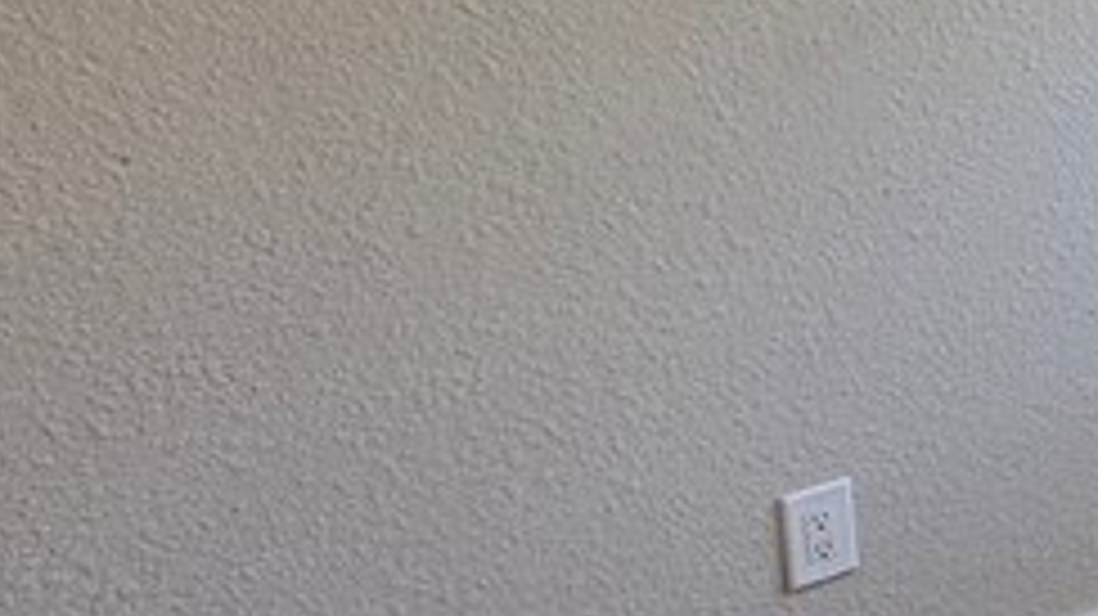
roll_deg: +0.1
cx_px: 2061
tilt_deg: -6.5
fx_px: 1863
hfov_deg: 20.6
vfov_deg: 18.2
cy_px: -27
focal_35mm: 64
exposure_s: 1/99
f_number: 2.2
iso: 80
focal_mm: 2.22
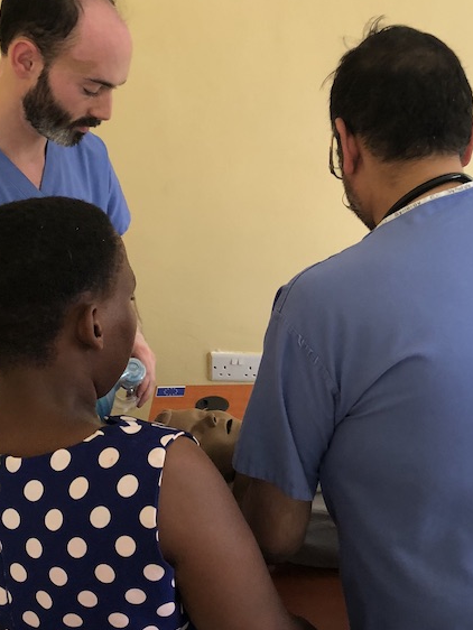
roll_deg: +0.0
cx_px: 270
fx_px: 928
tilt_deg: -25.4
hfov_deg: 28.5
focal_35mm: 51
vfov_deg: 37.3
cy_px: 253
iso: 50
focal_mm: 3.99
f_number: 1.8
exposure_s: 1/15
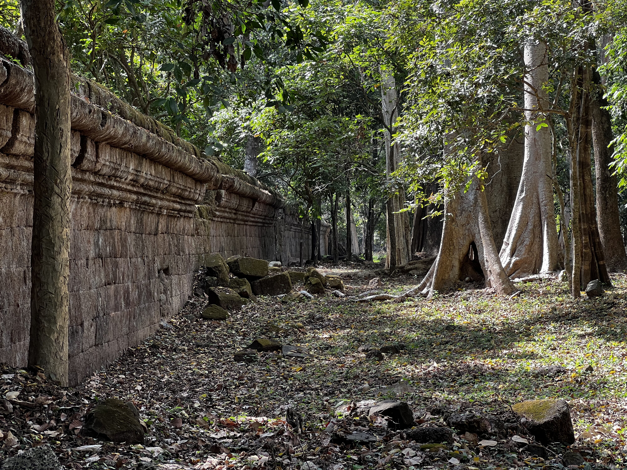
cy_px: 235
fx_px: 1395
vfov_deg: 19.1
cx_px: 314
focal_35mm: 77
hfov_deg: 25.3
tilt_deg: +0.2
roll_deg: +0.1
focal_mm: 9
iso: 50
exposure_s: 1/99
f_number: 2.8
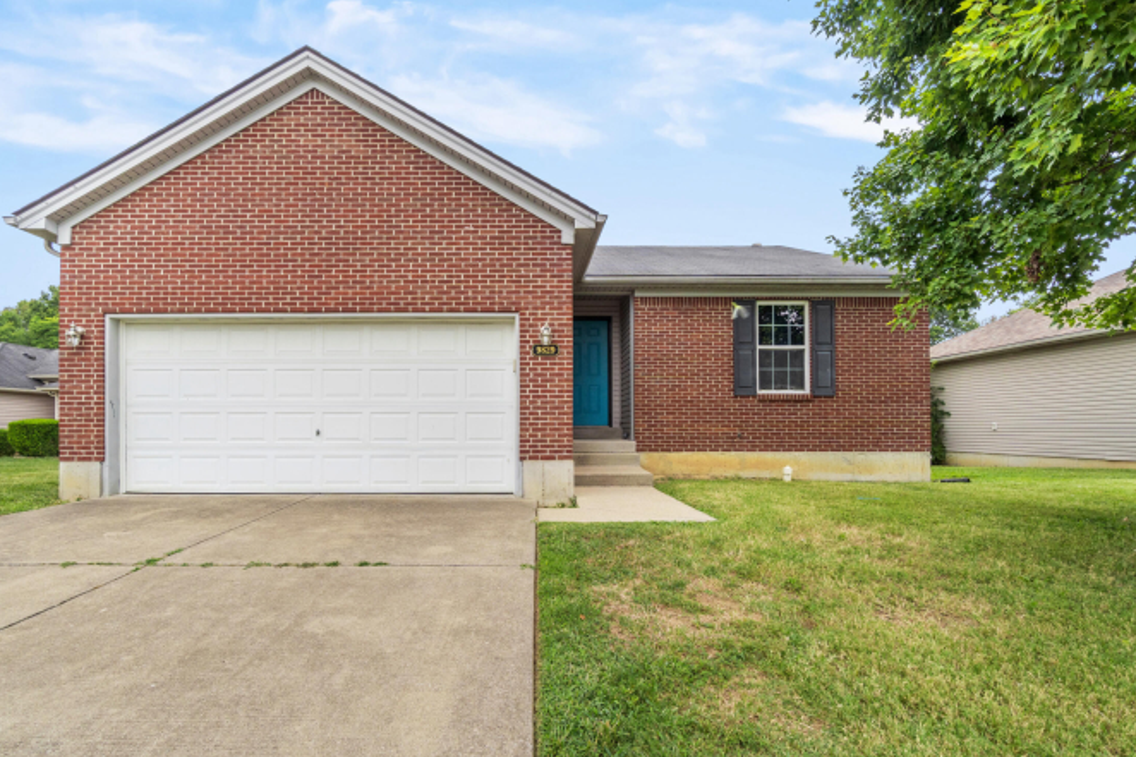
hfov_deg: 93.2
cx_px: 534
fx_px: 536
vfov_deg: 70.3
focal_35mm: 17
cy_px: 414
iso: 400
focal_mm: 10
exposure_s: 1/250
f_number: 8
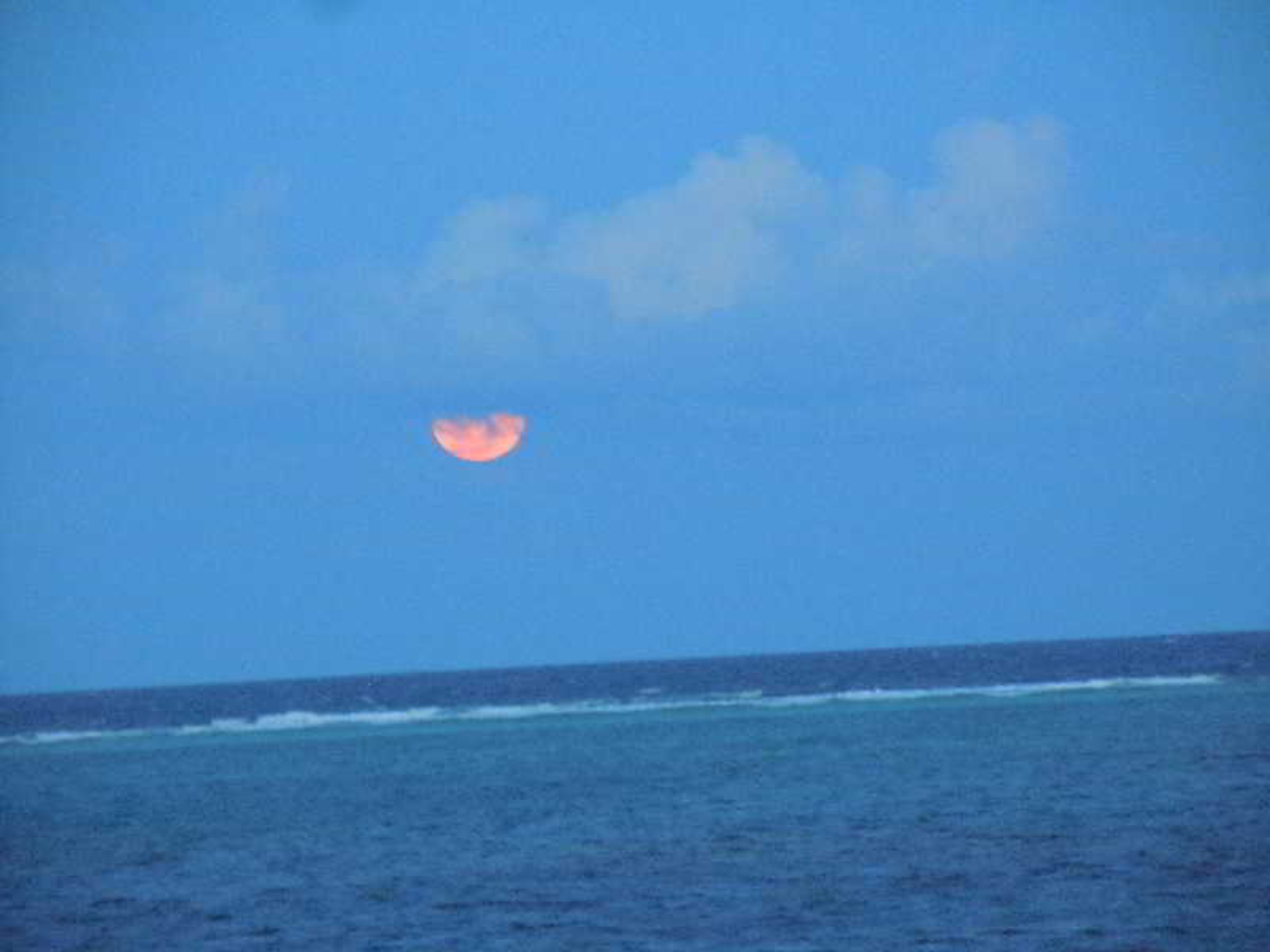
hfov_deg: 6.6
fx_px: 11006
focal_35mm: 300
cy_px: 476
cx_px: 635
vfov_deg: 5.0
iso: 1600
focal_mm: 54
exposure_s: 1/20
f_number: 5.6
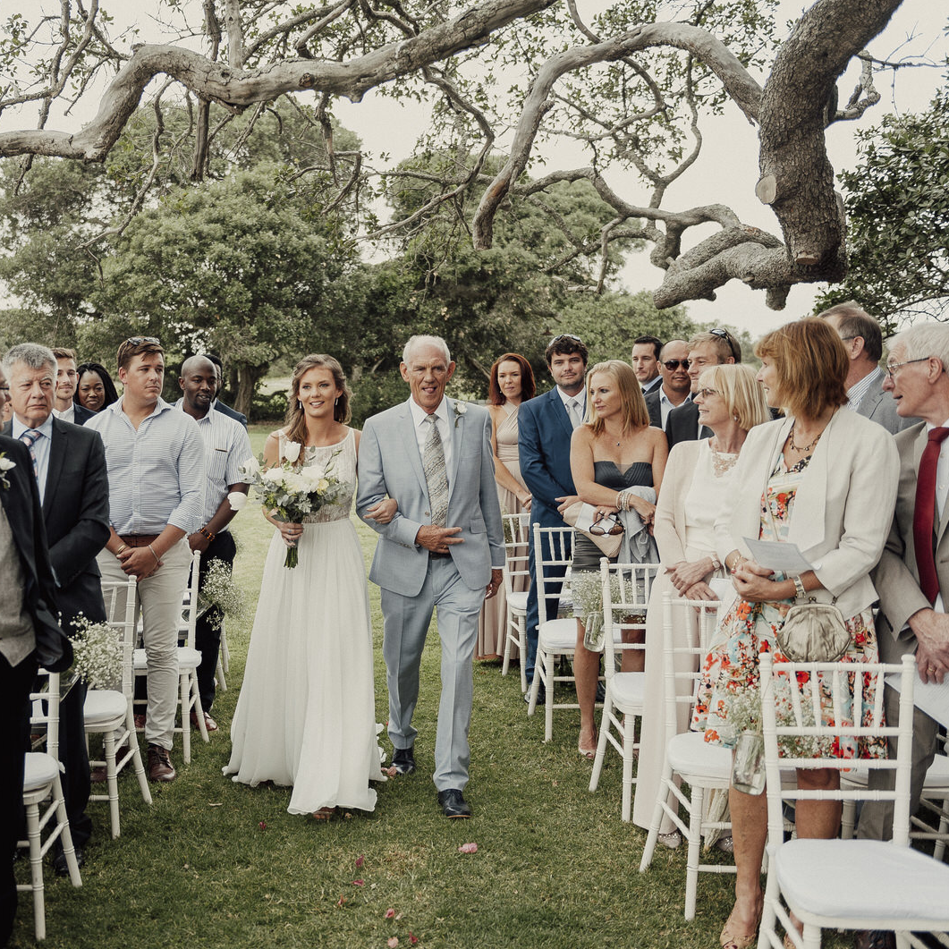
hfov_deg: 40.5
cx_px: 332
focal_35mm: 41
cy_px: 474
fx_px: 1272
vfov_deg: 40.9
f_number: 2.8
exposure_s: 1/400
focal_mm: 32
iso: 200
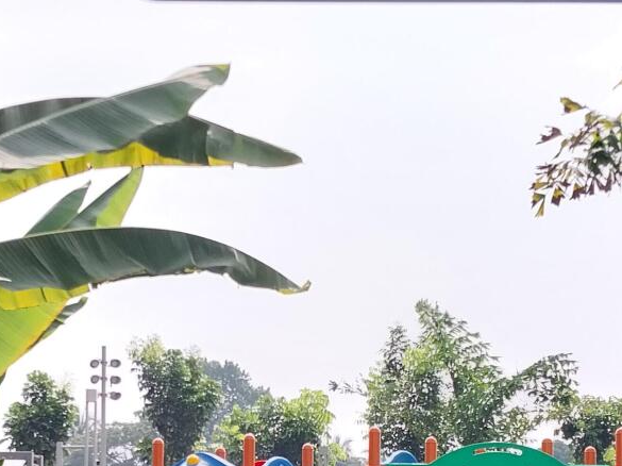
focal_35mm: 81
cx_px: 265
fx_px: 1455
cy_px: 454
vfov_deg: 17.8
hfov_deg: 24.1
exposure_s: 1/401
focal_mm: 4
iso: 20
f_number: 1.8
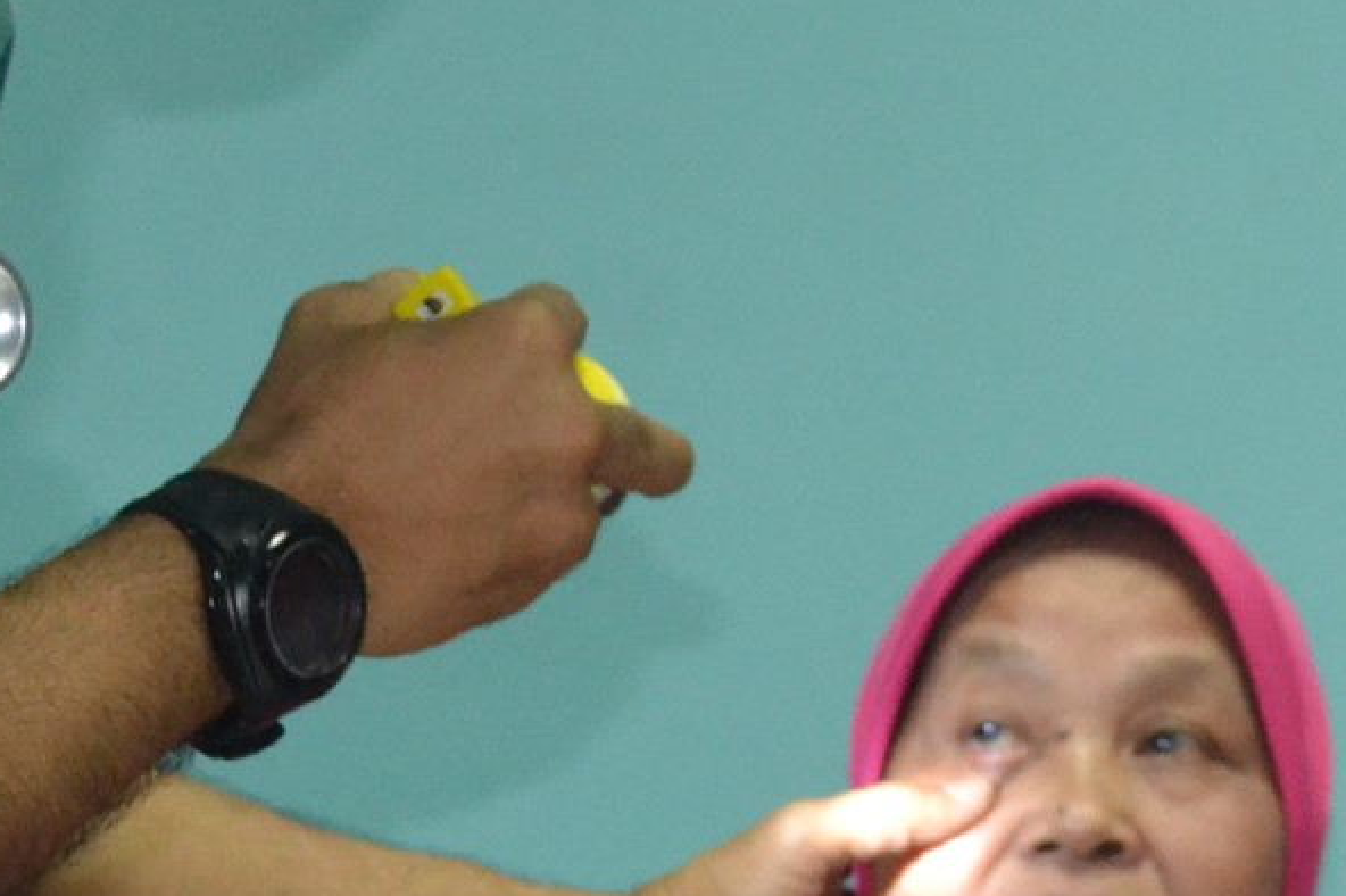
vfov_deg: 10.2
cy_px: 171
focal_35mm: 134
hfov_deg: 14.7
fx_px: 5007
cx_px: 1676
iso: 2200
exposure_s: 1/60
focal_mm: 24
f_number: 4
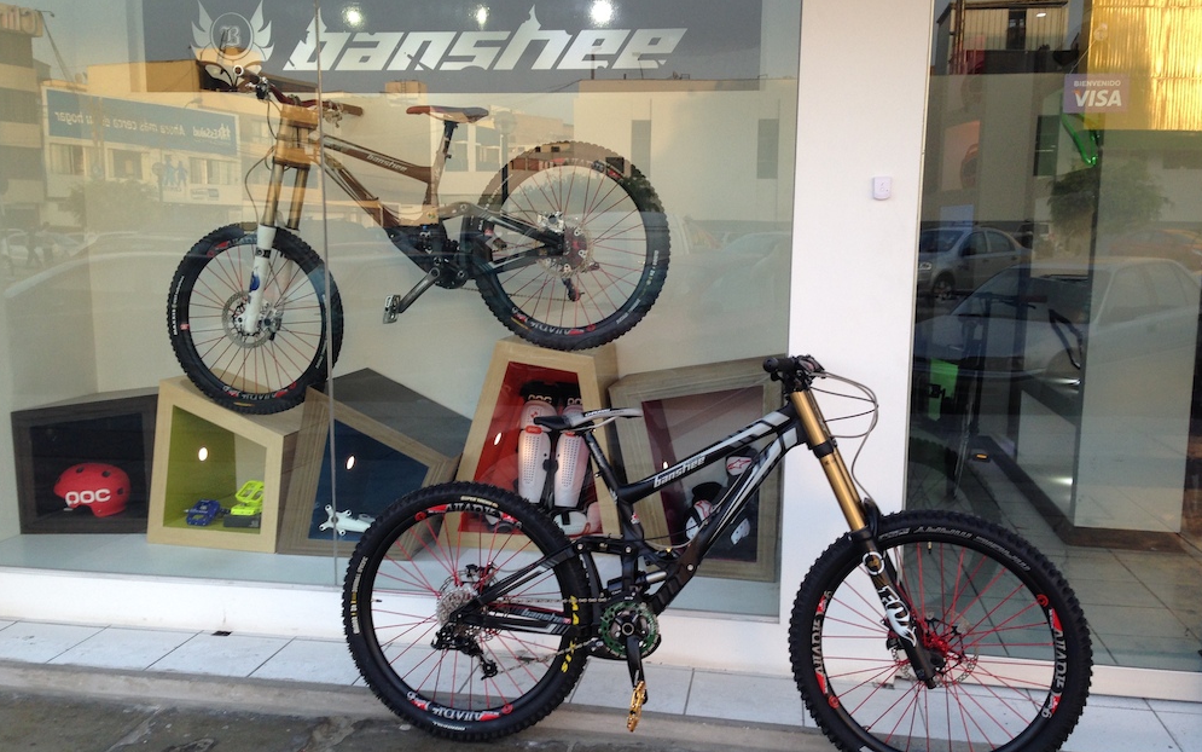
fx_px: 1179
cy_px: 413
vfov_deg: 35.3
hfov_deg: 54.0
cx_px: 596
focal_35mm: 36
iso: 50
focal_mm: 4.12
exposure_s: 1/120
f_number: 2.4
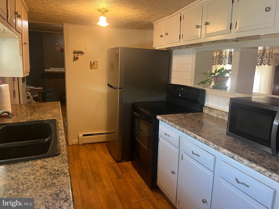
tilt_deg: -10.2
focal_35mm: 26
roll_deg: -1.9
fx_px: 210
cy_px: 104
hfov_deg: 67.3
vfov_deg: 53.1
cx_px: 140
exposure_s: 1/60
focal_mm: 5.1
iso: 320
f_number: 1.6
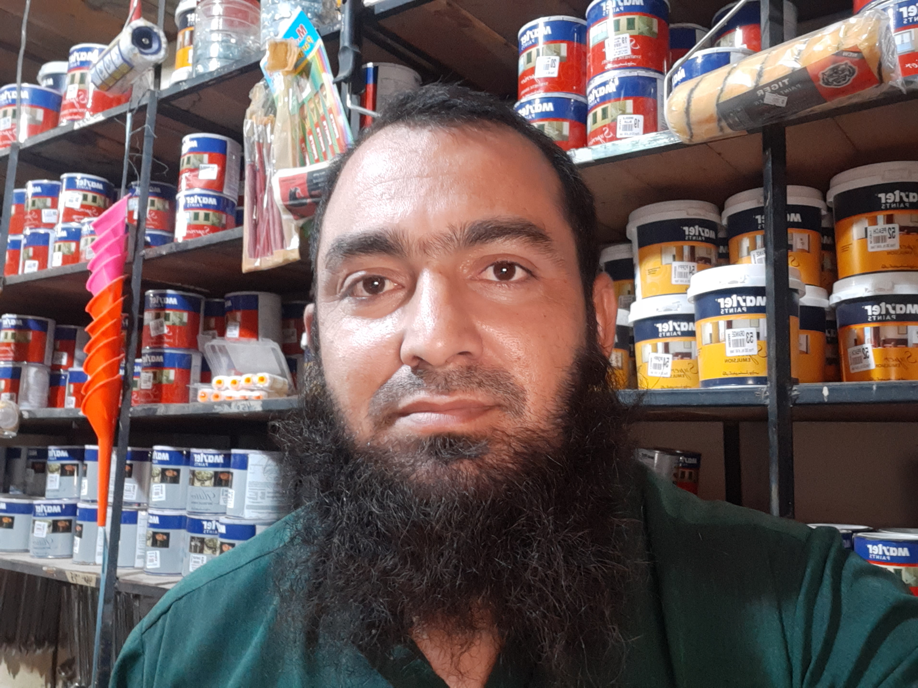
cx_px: 459
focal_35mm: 31
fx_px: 822
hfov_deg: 58.4
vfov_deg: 45.4
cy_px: 344
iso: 250
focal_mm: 3.4
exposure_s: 1/8
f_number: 2
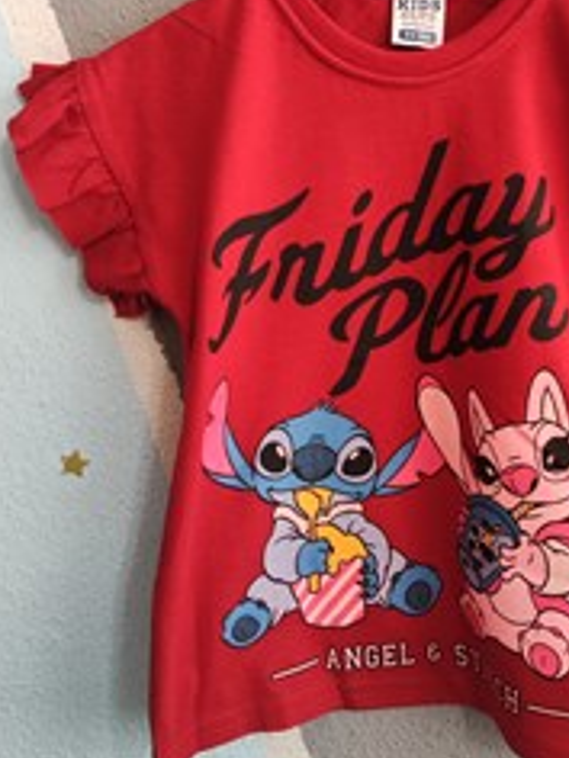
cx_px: 405
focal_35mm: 42
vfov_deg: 44.1
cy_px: 252
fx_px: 920
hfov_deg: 33.9
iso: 377
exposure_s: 1/61.7
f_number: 1.88
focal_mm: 5.59
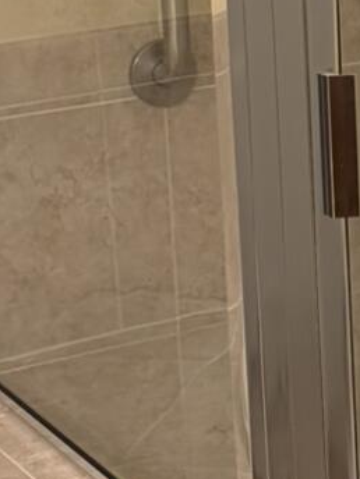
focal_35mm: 151
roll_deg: +1.6
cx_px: 843
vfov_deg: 12.8
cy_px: -92
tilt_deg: -4.8
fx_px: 2094
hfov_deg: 8.9
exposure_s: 1/60
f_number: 1.6
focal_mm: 5.96
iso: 100
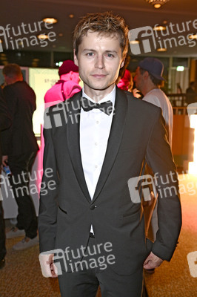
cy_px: 148
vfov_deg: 44.5
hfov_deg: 30.5
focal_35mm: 44
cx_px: 98
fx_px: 362
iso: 1600
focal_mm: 44
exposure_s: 1/100
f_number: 4
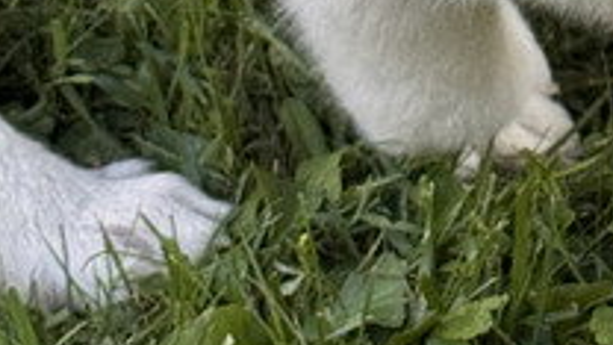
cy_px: -501
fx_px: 4096
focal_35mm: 252
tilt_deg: -35.0
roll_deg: -5.4
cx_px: 678
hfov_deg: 8.5
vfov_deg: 4.7
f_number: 1.78
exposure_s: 1/143
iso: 64
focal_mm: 6.76
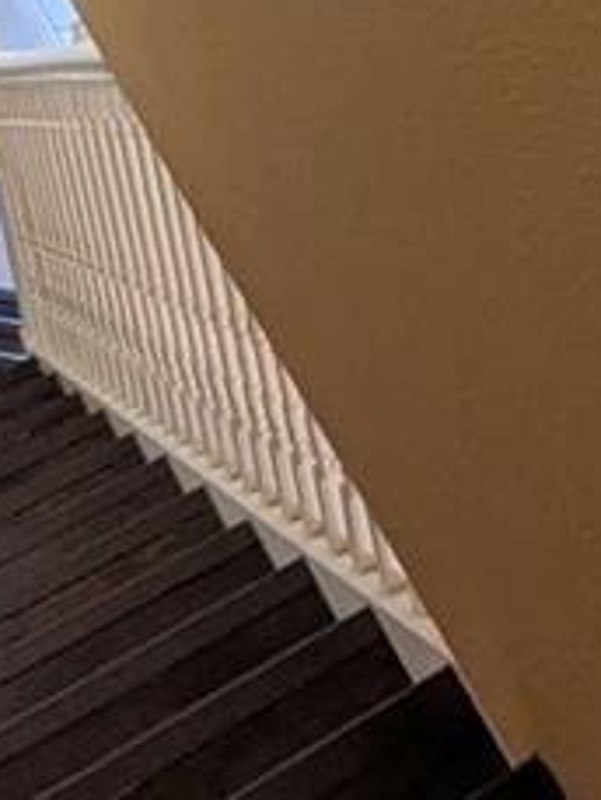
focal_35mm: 84
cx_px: 718
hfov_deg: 16.8
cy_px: -514
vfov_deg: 19.3
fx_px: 1943
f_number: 2.2
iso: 95
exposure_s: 1/24
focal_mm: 2.35
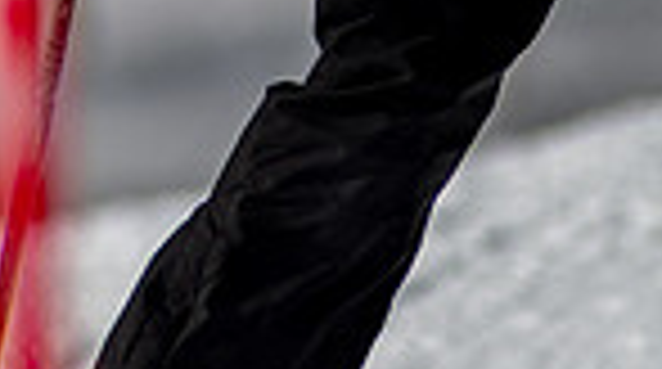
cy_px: -425
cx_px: 455
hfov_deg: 1.2
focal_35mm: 1865
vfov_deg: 0.6
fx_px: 32672
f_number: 2.8
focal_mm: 300
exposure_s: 1/8000
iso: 100
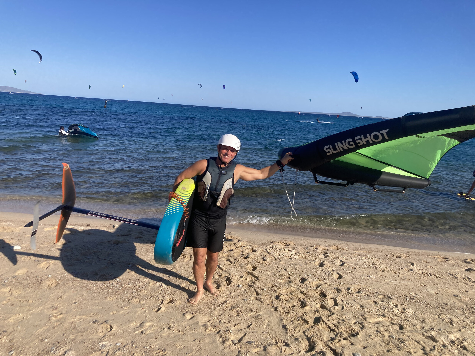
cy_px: 178
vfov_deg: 49.7
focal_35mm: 28
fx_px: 384
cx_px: 238
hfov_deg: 63.4
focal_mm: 3.99
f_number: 1.8
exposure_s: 1/2315
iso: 20
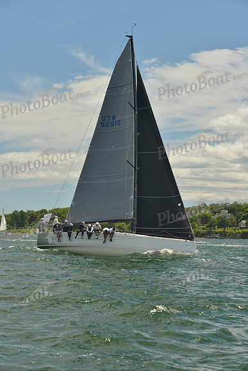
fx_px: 981
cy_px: 186
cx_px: 124
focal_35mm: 95
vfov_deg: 21.5
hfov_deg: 14.4
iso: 400
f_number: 6.3
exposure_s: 1/800
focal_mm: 95
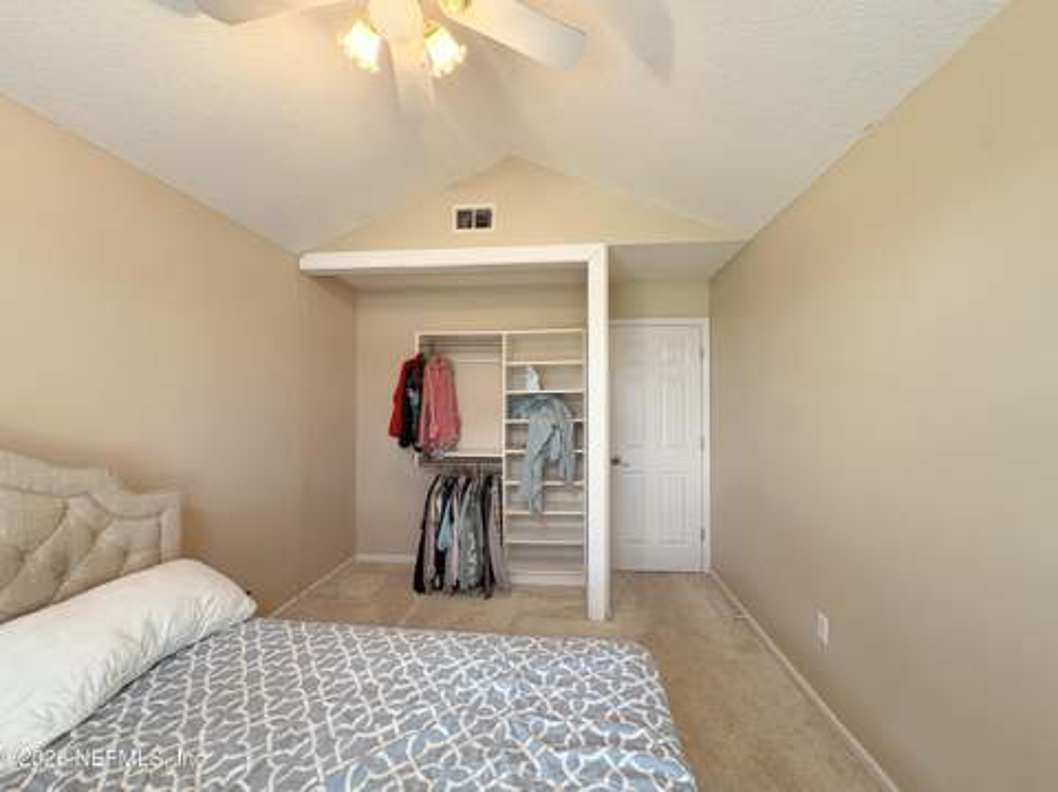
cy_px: 396
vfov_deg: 85.6
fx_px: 427
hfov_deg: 102.1
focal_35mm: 14
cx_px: 529
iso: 100
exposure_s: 1/60
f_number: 2.2
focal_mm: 2.22
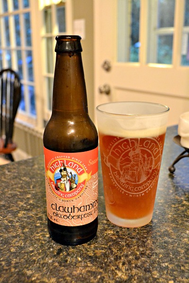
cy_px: 142
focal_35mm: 39
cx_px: 94
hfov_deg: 34.2
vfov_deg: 49.6
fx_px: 307
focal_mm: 26
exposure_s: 1/13
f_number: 4.2
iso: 3200
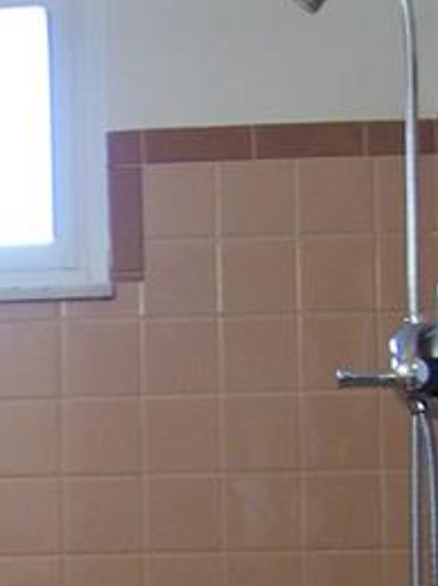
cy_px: 644
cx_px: -79
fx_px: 1894
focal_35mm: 112
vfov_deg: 17.0
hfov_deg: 12.9
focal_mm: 6.3
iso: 140
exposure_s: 1/30
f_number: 2.8
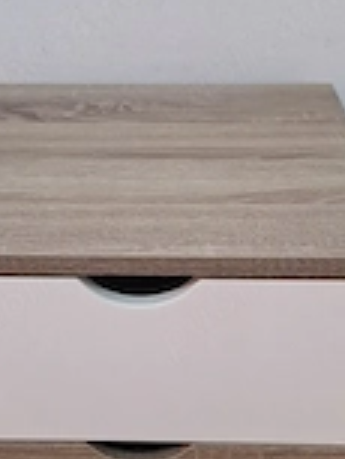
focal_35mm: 60
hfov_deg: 24.4
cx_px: 150
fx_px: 796
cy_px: 330
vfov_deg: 31.7
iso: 200
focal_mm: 5.54
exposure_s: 1/50
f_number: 1.8
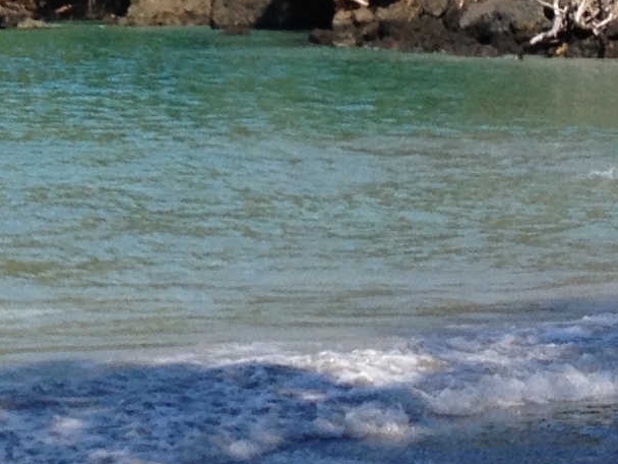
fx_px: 3356
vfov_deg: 7.8
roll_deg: +0.8
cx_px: -284
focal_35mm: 188
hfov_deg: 10.2
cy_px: -96
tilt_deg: -1.6
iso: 50
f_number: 2.4
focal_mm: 4.28
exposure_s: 1/1416
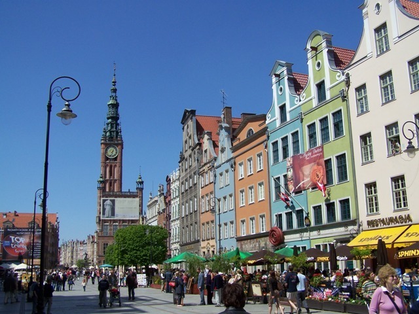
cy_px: 157
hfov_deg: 49.0
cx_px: 210
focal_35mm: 38
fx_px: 460
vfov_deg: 37.7
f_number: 4
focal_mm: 6.3
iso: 64
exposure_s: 1/800
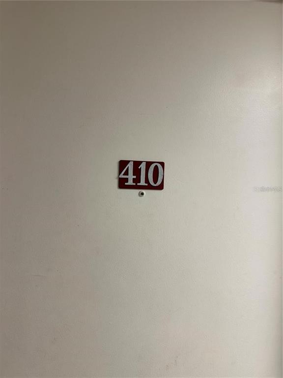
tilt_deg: +1.2
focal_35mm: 24
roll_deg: -1.8
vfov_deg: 71.6
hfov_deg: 56.8
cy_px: 189
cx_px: 142
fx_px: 262
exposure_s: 1/120
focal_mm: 6.86
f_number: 1.78
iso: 125
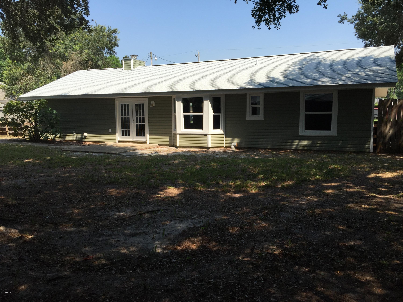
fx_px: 338
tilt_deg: -7.1
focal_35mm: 29
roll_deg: +0.2
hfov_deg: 61.7
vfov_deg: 48.2
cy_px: 151
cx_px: 202
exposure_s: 1/1163
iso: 32
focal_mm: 4.15
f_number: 2.2
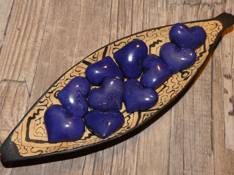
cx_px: 117
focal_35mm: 43
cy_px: 88
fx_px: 291
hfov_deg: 43.9
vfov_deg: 33.6
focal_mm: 7.8
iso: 500
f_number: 3.7
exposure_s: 1/60
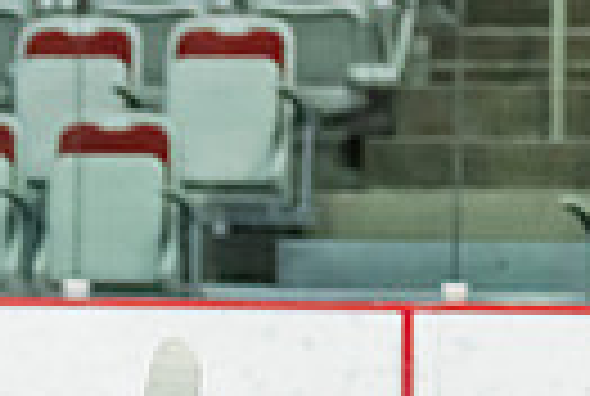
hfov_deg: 3.3
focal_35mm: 619
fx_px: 10168
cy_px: 759
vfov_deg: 2.2
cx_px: -386
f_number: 3.2
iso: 1600
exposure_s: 1/1000
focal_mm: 85
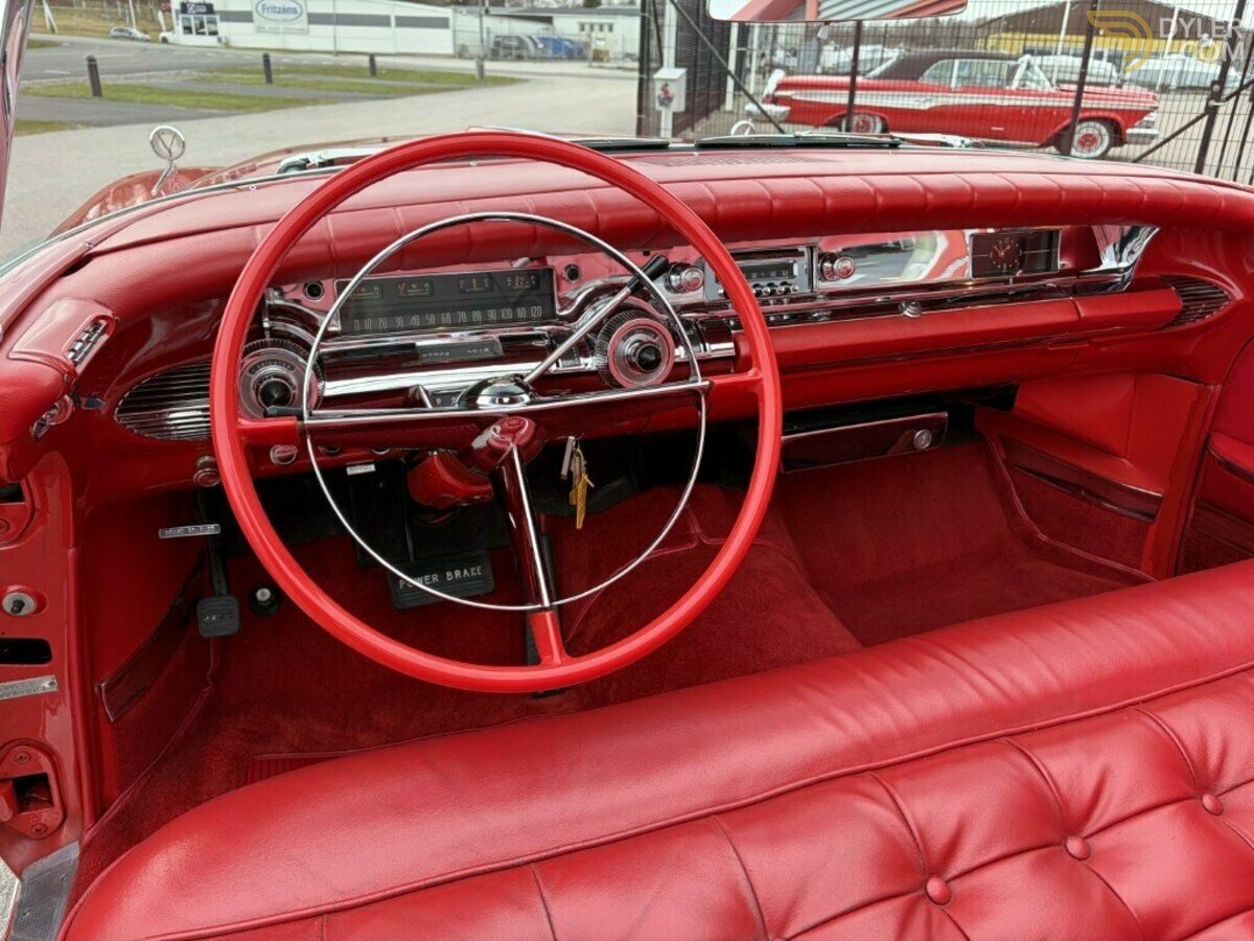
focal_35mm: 26
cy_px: 470
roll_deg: -0.7
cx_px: 627
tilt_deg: -22.2
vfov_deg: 53.1
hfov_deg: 67.3
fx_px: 942
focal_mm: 5.96
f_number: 1.6
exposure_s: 1/279
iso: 40
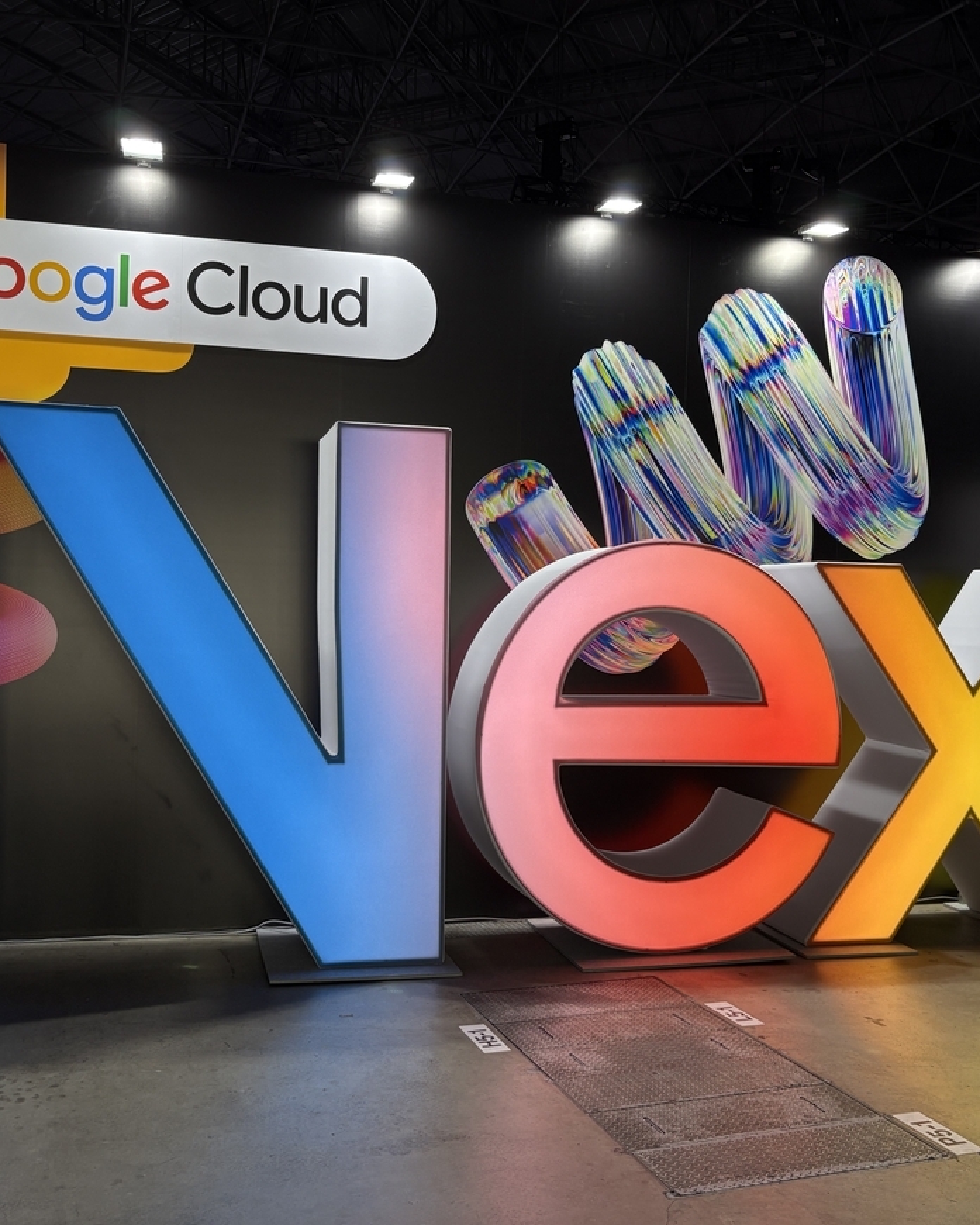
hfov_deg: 42.2
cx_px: 496
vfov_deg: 51.5
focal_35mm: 35
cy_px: 611
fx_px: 1269
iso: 100
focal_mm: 5.96
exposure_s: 1/112
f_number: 1.6
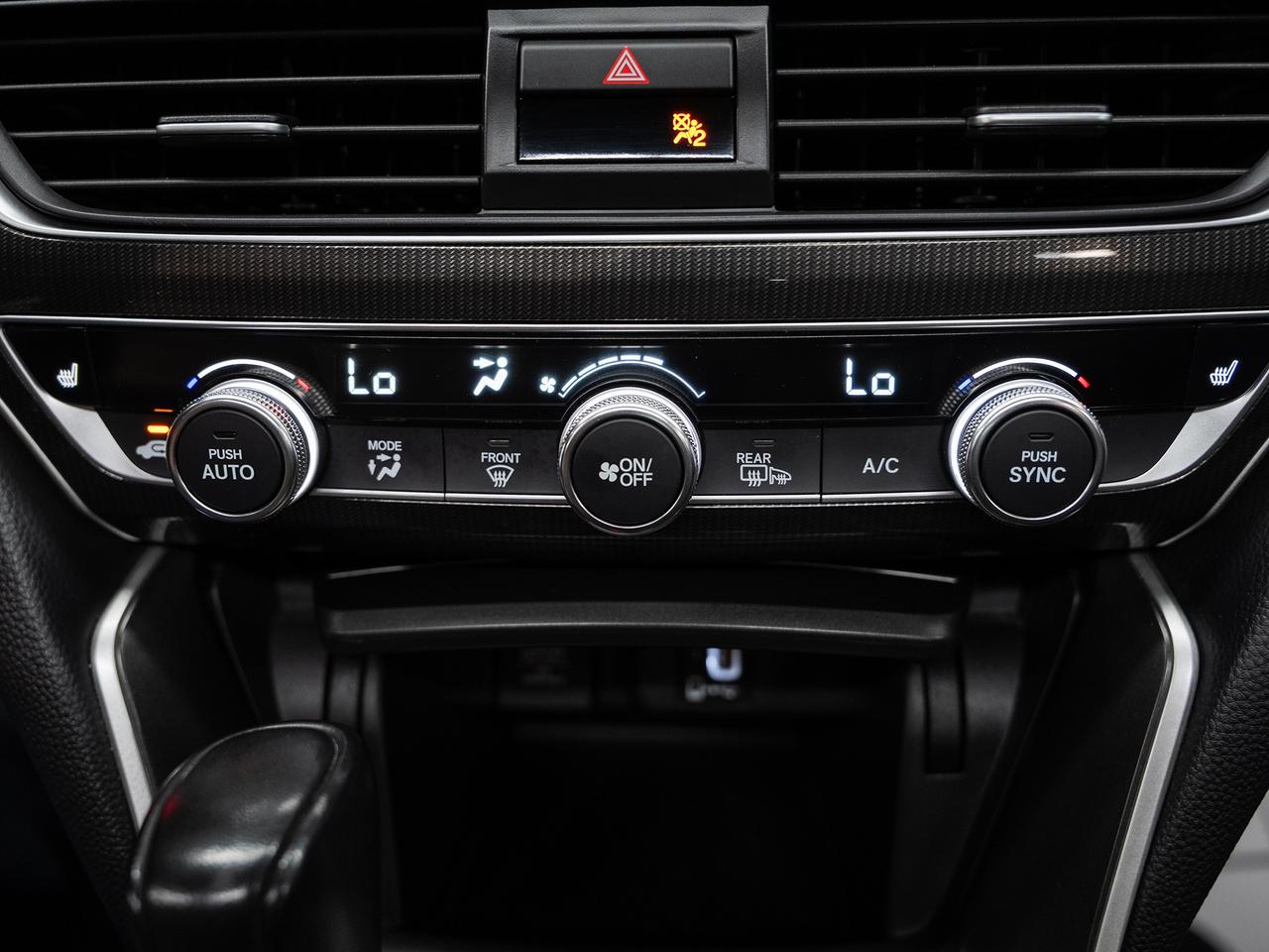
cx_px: 627
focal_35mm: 30
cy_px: 476
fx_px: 1095
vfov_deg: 47.0
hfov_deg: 60.2
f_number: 3.5
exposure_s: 1/40
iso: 640
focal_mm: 26.3
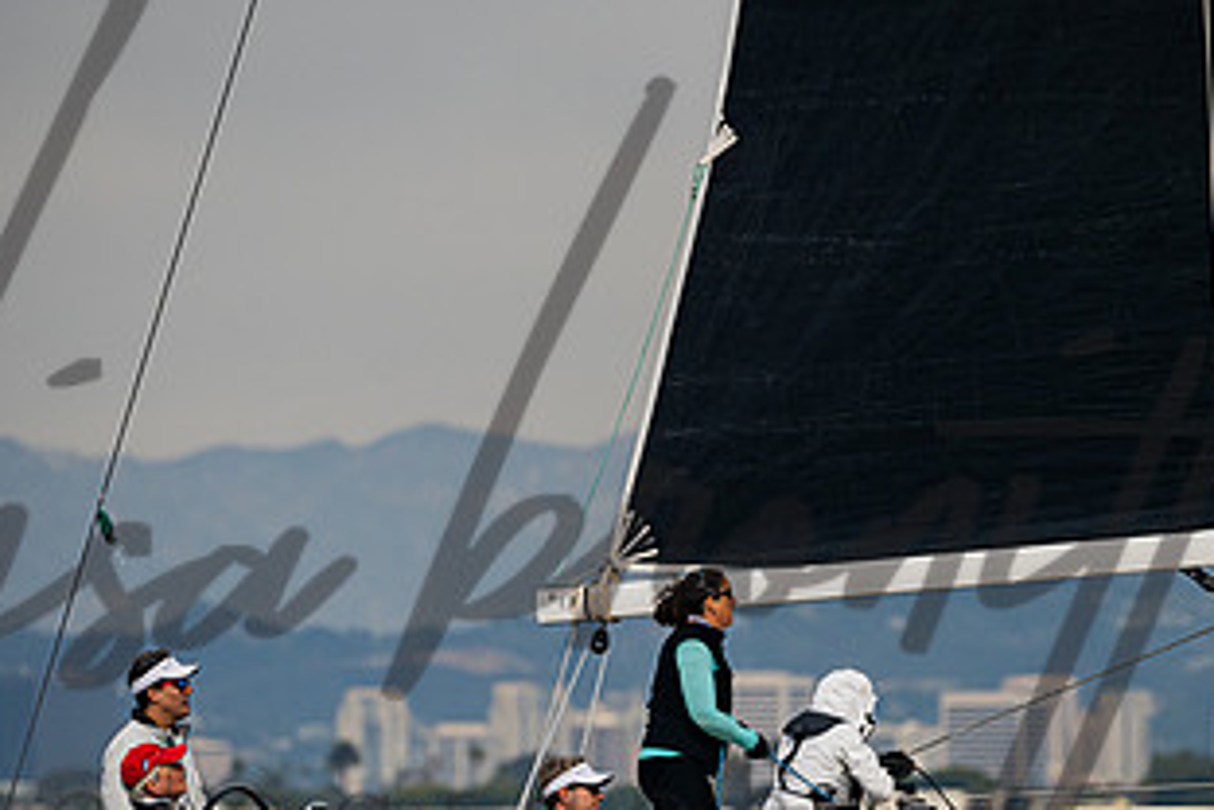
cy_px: 520
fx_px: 17399
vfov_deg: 2.7
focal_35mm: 516
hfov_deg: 4.0
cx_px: 712
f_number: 5.3
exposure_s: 1/6400
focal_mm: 270
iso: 400
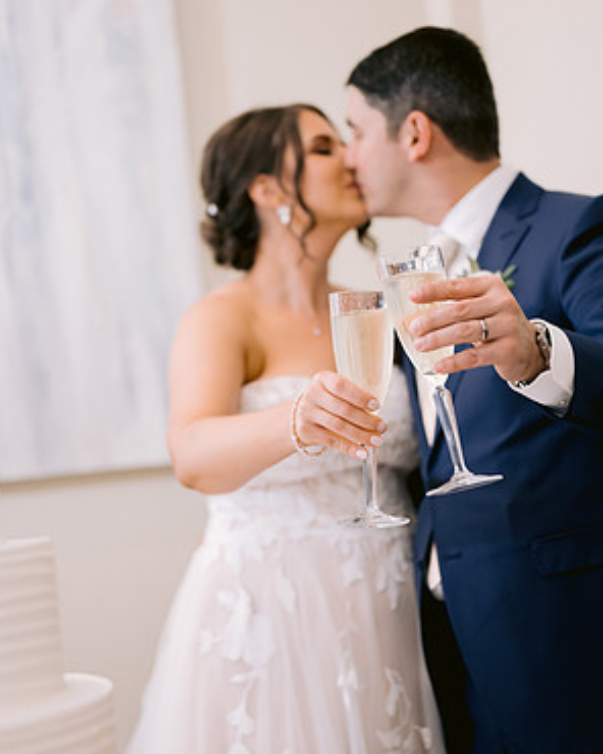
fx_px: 1272
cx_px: 304
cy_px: 334
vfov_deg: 33.0
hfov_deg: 26.7
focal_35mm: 57
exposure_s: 1/125
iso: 1000
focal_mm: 50
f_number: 2
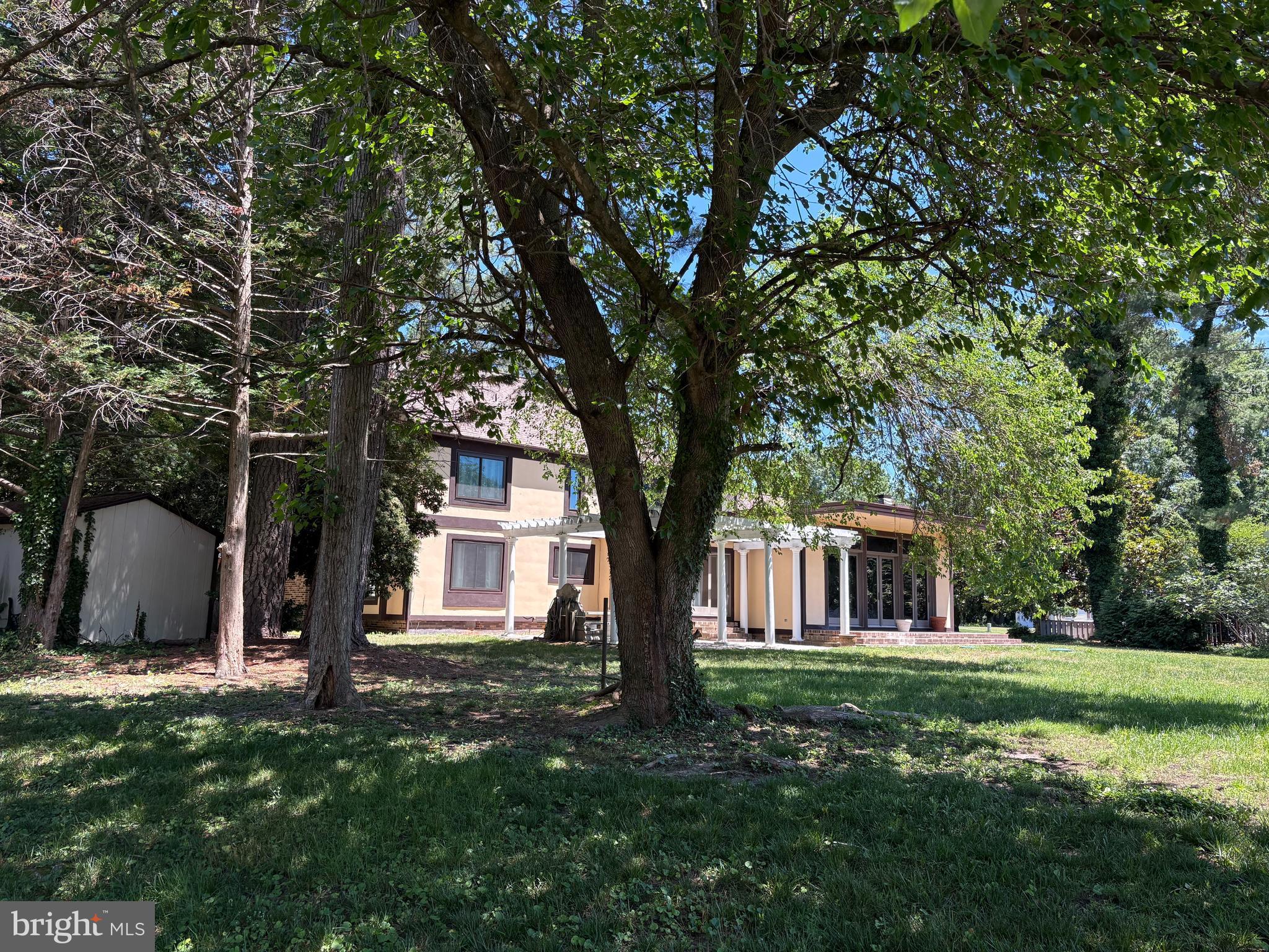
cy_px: 476
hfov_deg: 67.3
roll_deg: -1.1
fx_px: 953
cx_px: 634
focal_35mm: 26
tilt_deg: +8.5
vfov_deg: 53.1
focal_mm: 5.96
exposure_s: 1/596
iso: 64
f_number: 1.6
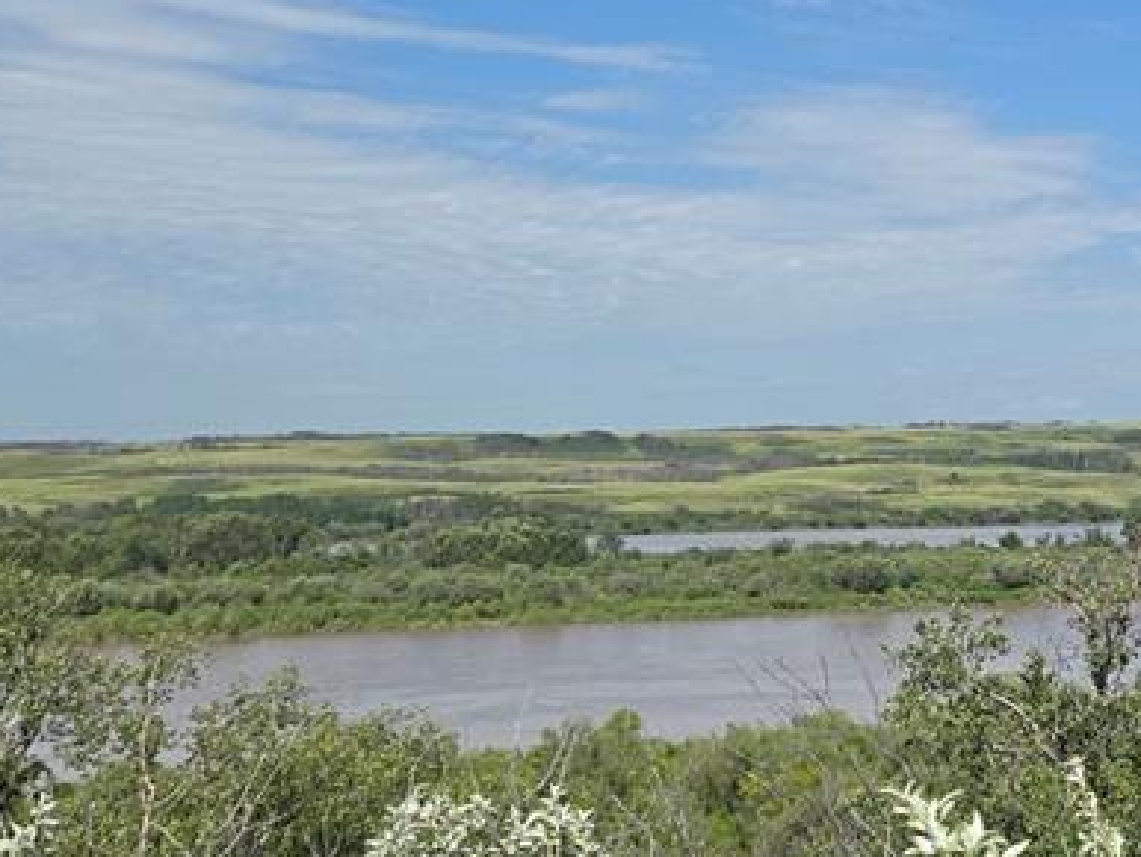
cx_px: 925
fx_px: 2012
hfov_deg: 30.8
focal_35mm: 61
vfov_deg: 23.9
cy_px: 278
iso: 25
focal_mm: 5.4
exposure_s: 1/1668
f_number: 1.8
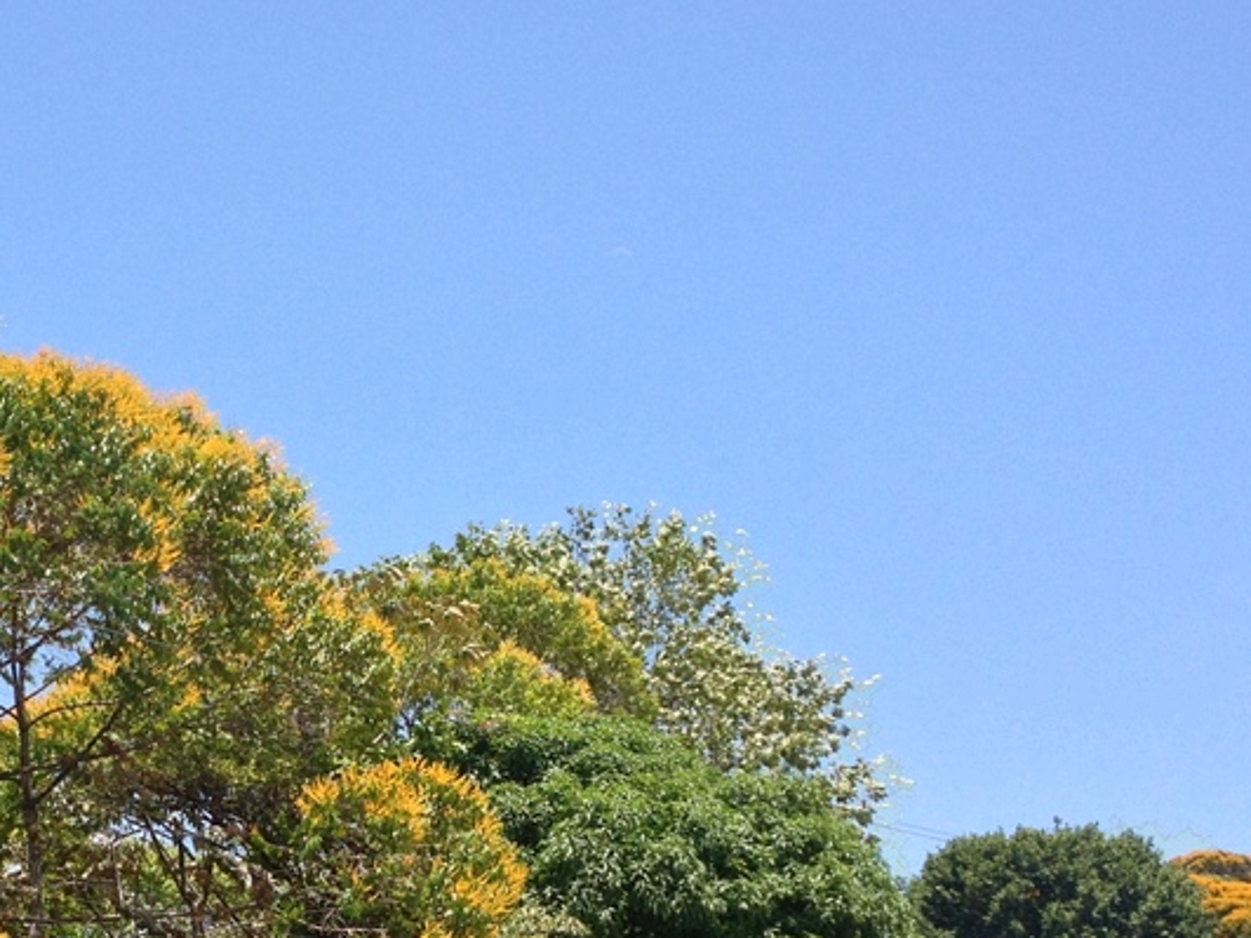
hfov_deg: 24.5
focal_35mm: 79
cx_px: 353
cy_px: 940
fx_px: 2855
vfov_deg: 18.2
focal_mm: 4.28
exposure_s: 1/920
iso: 50
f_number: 2.4
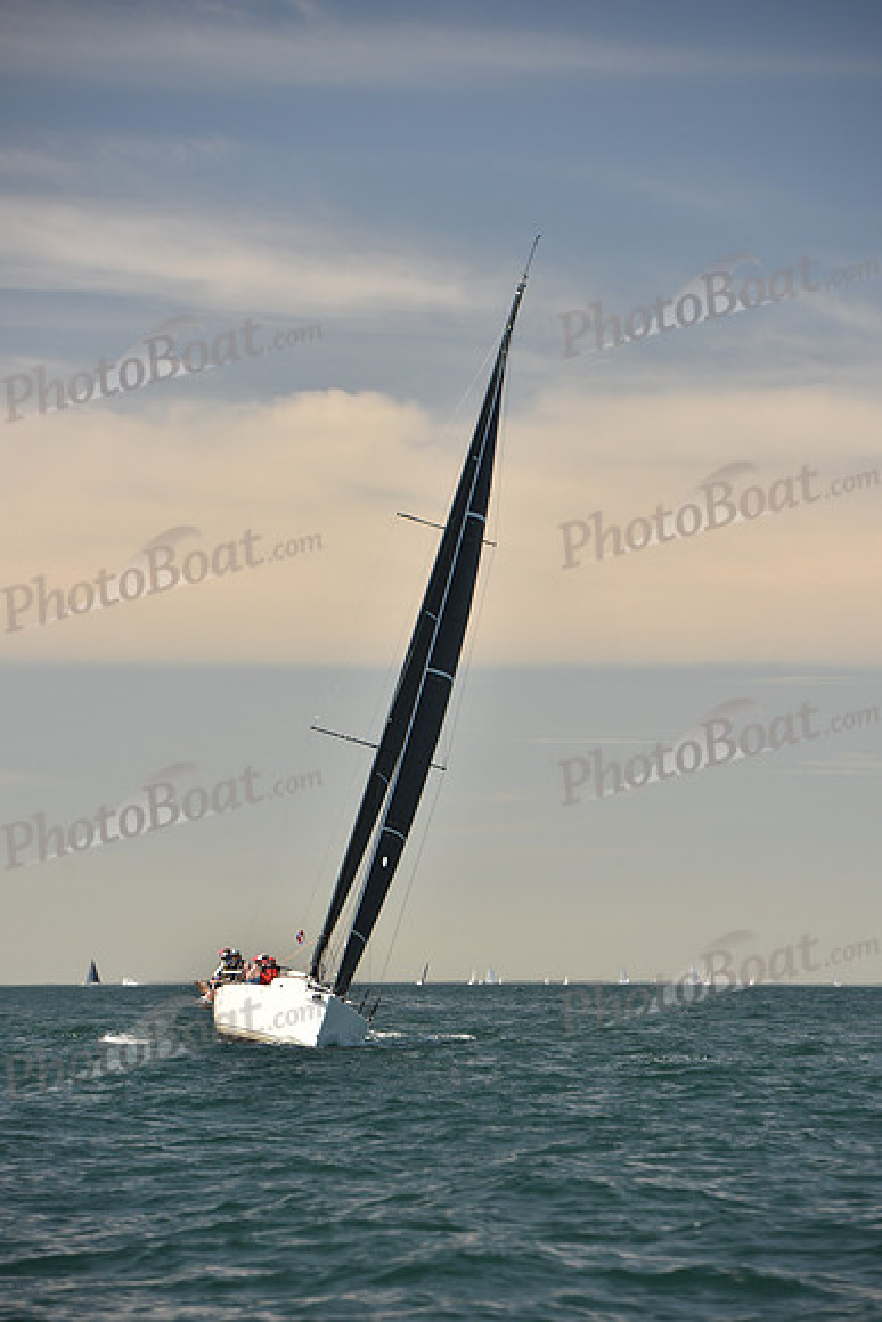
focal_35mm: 150
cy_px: 661
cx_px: 441
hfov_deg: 9.2
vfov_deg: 13.7
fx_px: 5509
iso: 250
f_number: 5.6
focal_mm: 150
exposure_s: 1/640
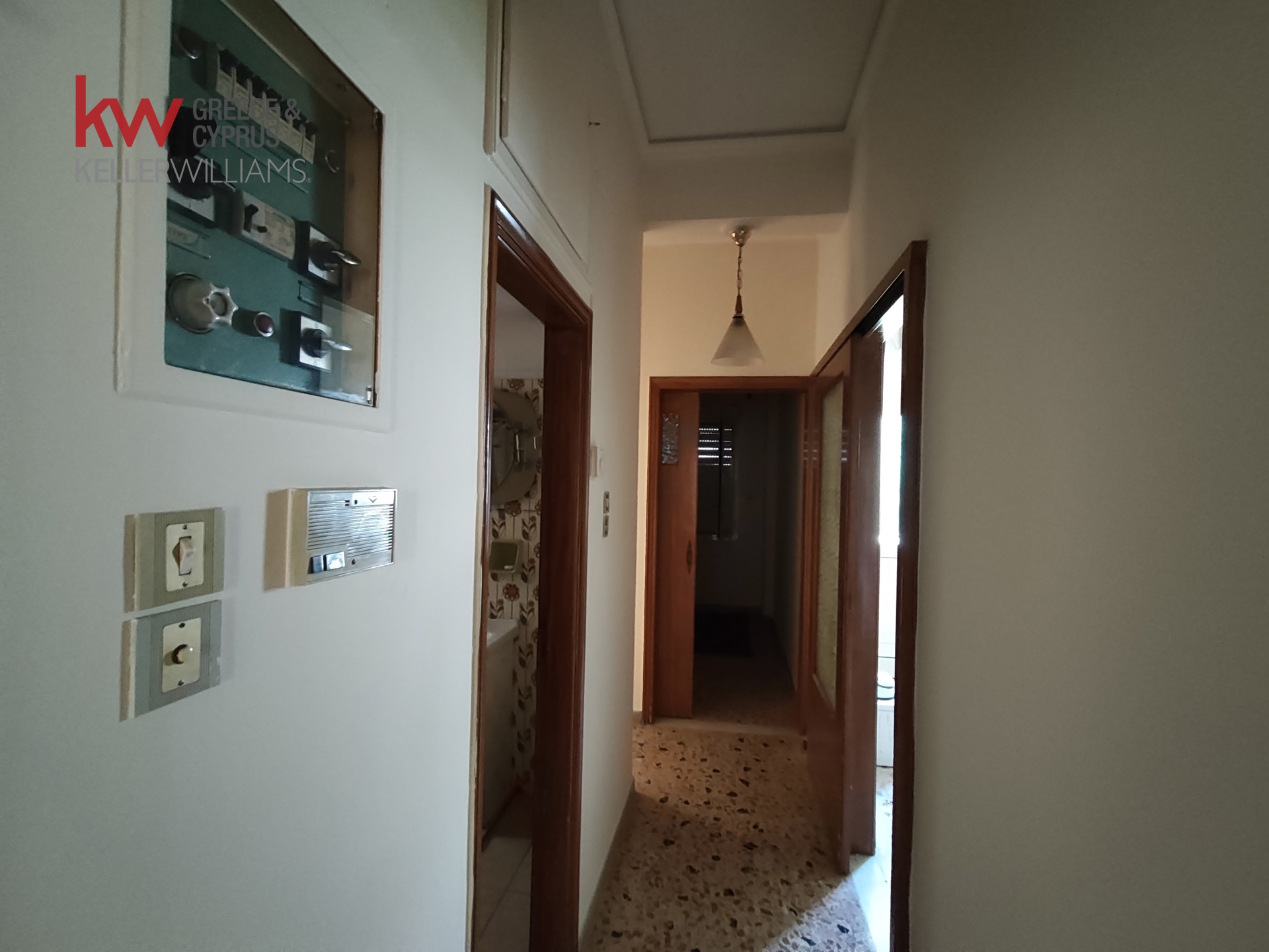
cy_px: 476
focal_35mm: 15
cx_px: 634
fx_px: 550
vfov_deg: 81.7
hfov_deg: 98.2
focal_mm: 1.67
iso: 2000
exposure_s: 1/20
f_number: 2.2
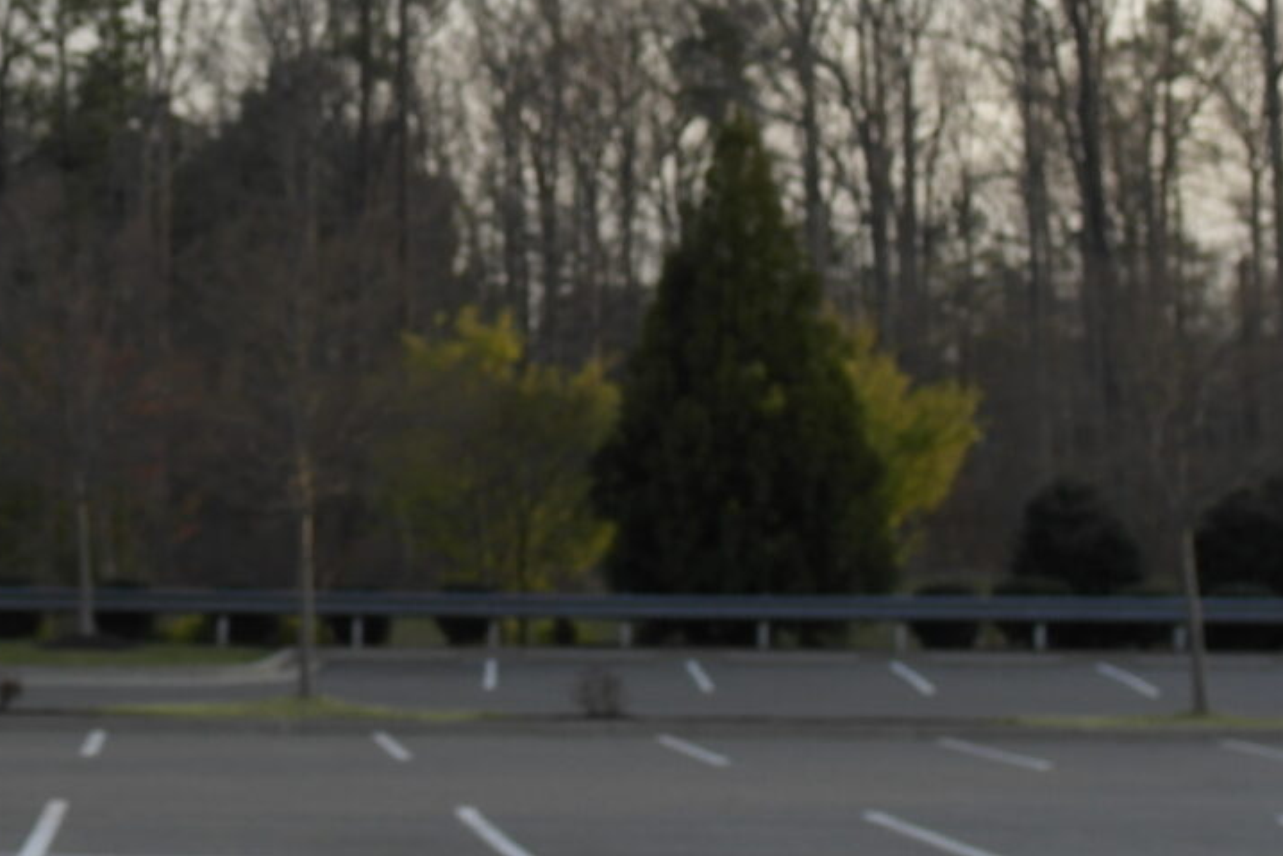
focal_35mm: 107
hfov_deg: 18.6
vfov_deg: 12.5
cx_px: 30
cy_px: -205
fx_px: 3814
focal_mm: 20
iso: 100
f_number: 4.5
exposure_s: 1/125
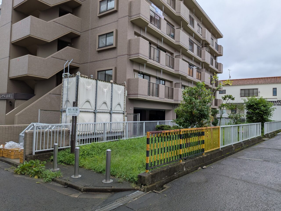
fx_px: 195
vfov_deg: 56.8
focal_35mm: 24
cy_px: 106
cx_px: 140
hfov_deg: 71.6
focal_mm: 4.53
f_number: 1.7
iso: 28
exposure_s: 1/224
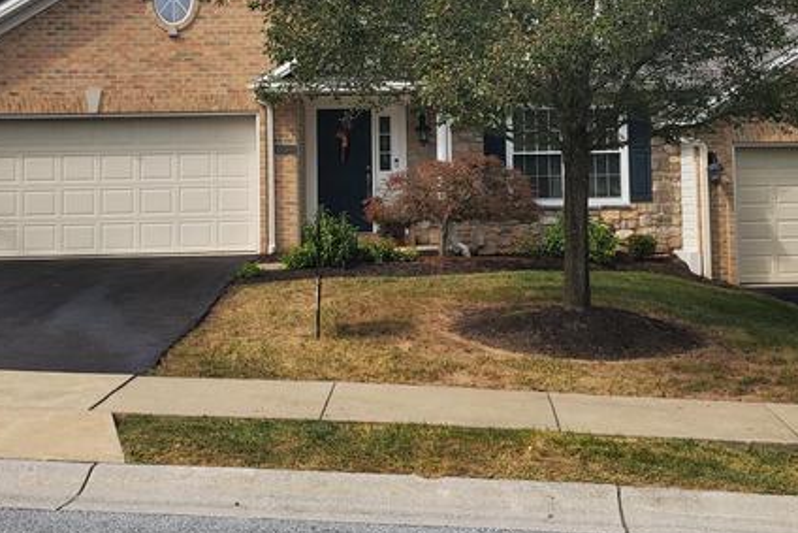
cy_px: 136
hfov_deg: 40.3
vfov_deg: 27.2
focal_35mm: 49
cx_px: 380
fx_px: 1086
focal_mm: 4.3
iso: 50
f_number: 2.4
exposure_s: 1/1632
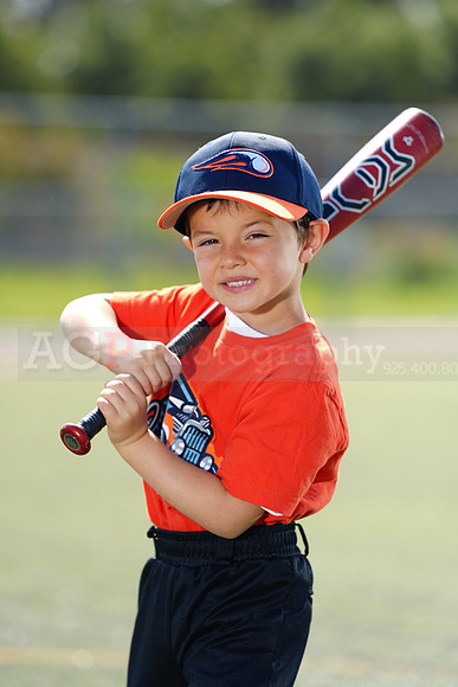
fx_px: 3814
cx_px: 229
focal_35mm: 200
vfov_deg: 10.3
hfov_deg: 6.9
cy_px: 344
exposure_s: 1/250
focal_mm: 200
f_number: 4
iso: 50
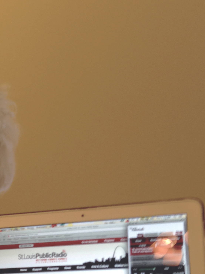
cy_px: 217
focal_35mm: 73
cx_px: 4
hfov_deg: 19.6
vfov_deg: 26.2
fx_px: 576
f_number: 2.4
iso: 50
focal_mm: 4.13
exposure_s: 1/24
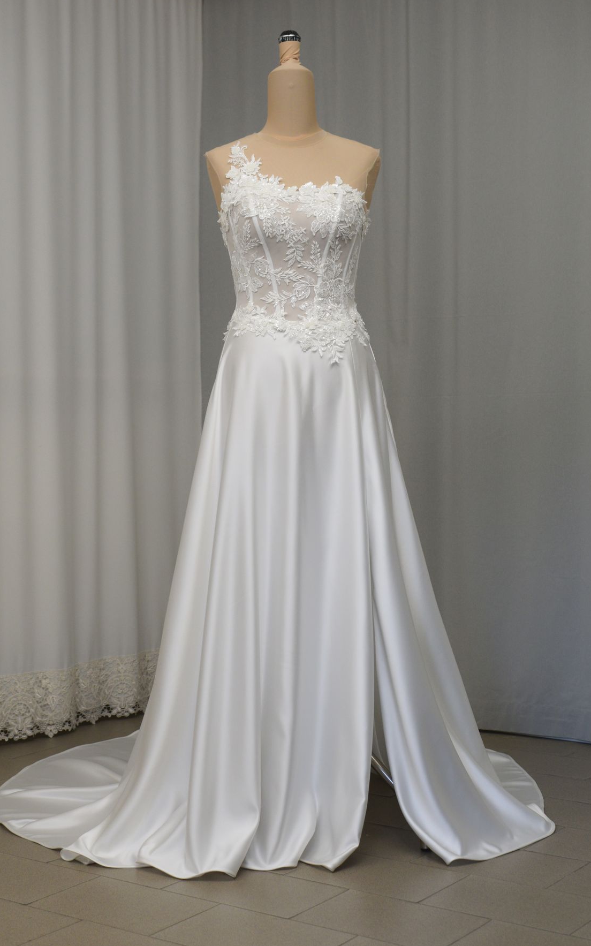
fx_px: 1405
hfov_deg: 23.7
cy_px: 476
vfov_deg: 37.2
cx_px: 302
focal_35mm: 55
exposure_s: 1/60
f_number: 4
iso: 400
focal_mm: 35
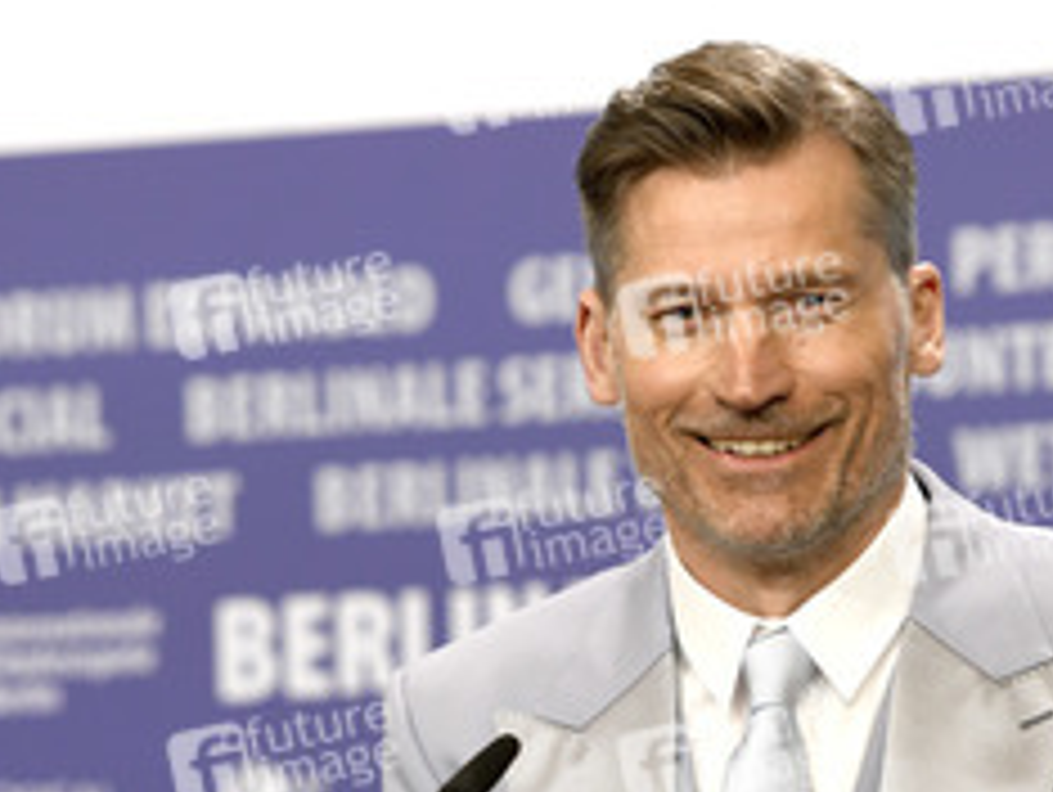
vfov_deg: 5.2
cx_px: 614
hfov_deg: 6.9
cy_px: 644
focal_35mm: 287
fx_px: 8739
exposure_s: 1/250
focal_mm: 155
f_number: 3.5
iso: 1000
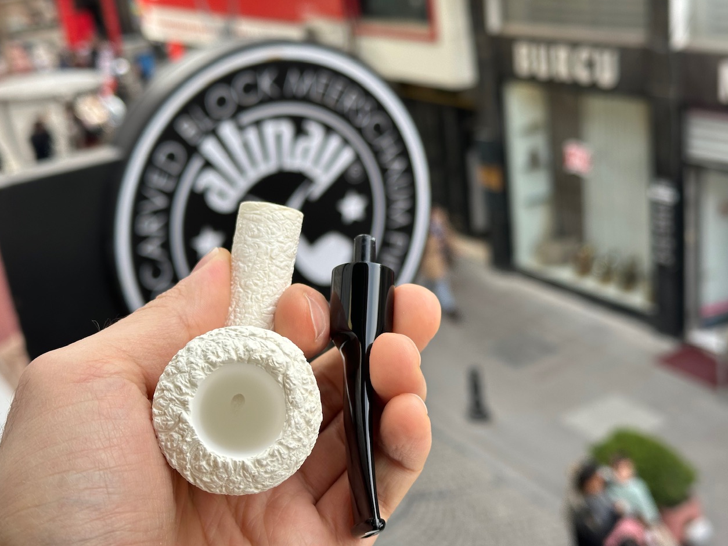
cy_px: 272
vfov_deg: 29.7
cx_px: 367
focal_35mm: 49
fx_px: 1030
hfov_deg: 38.9
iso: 64
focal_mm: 6.86
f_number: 1.78
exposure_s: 1/439
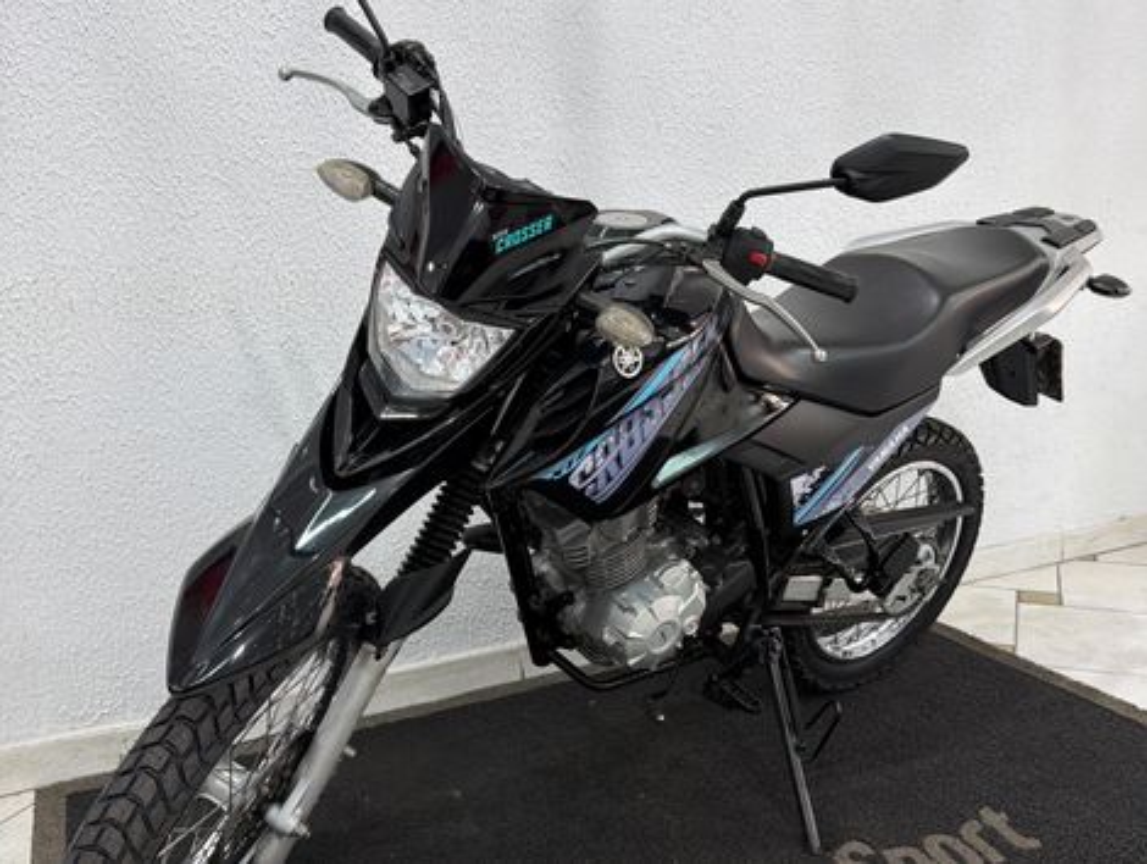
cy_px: 432
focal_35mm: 24
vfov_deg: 56.9
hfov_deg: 71.5
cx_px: 574
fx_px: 796
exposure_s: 1/60
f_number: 1.78
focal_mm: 6.76
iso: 125
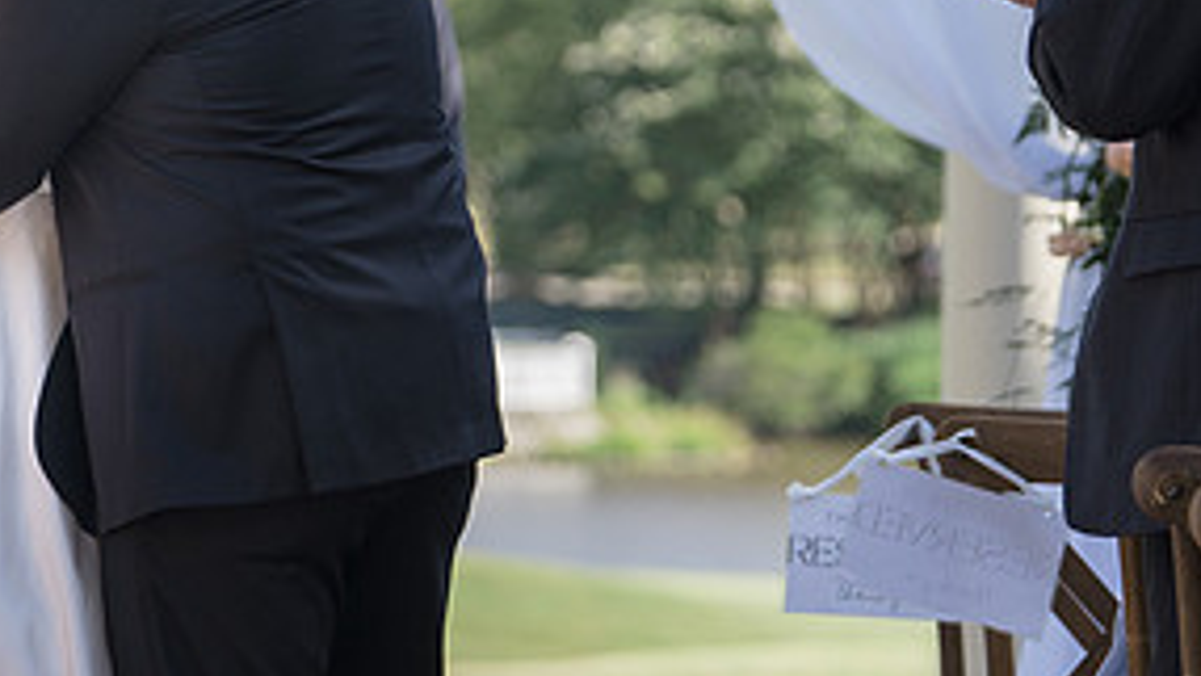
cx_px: 80
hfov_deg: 7.1
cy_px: 94
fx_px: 9651
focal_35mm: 303
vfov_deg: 4.0
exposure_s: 1/500
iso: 100
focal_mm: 119
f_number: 4
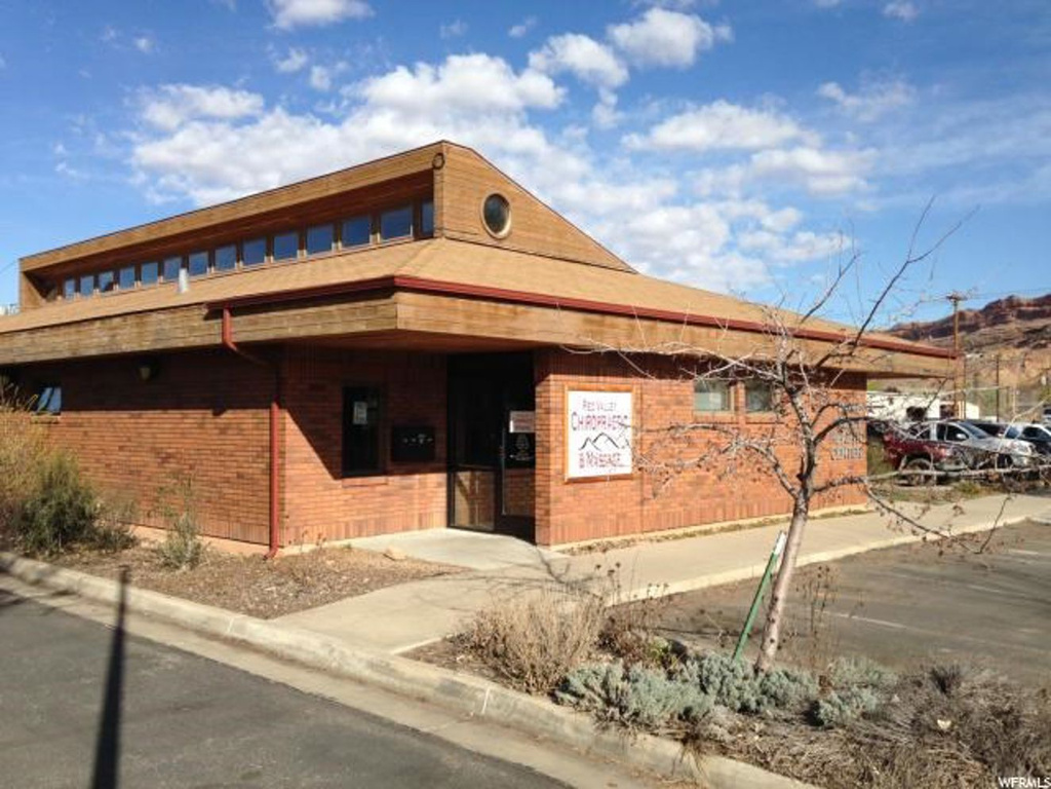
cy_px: 394
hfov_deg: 55.4
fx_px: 1002
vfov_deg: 42.9
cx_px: 526
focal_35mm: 33
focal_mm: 4.12
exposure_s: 1/1642
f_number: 2.4
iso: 50
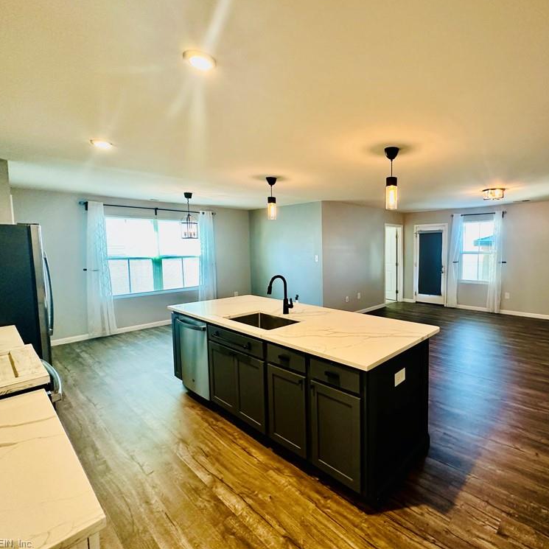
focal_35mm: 17
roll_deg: +0.1
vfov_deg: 83.9
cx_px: 366
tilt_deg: -3.5
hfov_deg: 81.2
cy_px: 267
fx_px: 305
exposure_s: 1/60
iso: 320
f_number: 2.2
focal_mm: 2.22
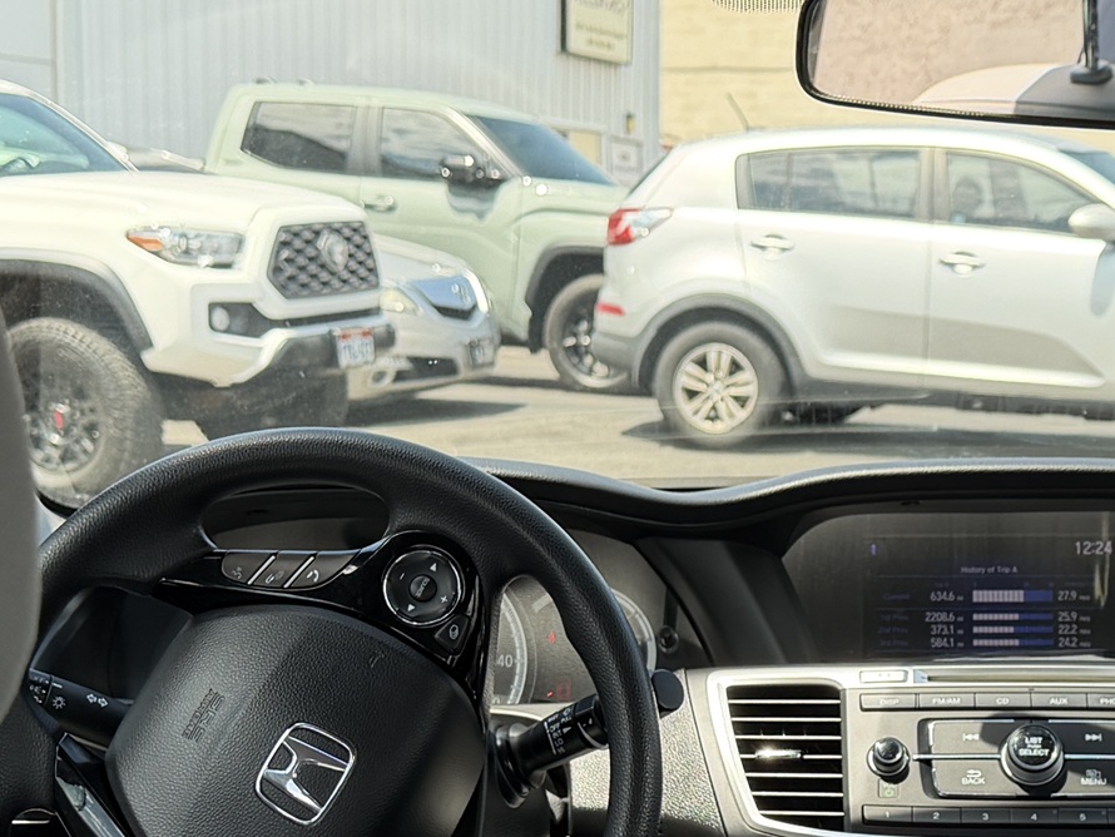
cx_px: 806
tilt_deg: -12.2
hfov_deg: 25.1
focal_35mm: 77
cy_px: 816
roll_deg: -1.8
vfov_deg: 18.7
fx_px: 2481
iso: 100
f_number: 1.78
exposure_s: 1/780
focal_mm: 6.76
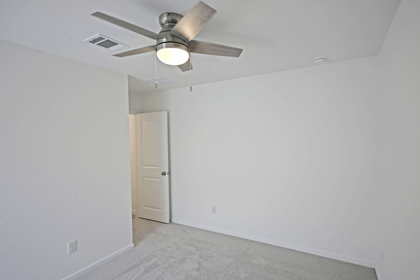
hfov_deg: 86.8
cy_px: 144
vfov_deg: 64.6
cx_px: 221
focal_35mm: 19
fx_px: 222
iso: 64
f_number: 3.5
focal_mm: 12
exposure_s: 1/40
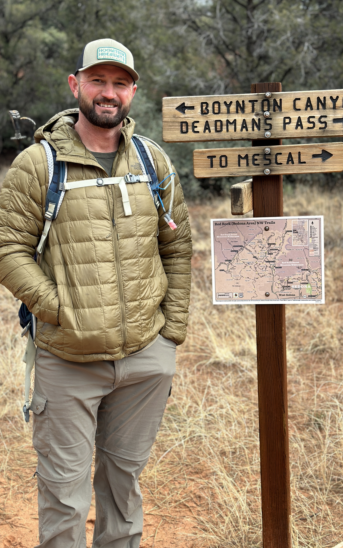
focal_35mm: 51
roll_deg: +1.4
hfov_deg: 25.3
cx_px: 176
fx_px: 763
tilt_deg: -7.8
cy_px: 274
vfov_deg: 39.6
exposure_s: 1/574
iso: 80
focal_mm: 6.9
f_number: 1.8
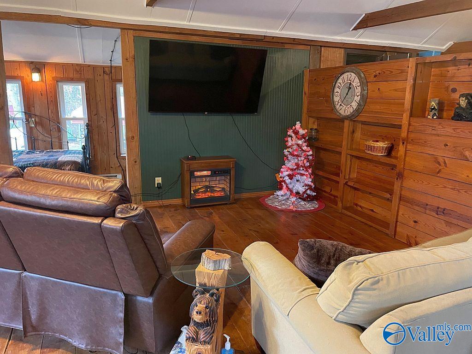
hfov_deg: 67.3
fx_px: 355
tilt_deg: -12.5
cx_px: 236
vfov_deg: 53.1
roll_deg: -1.5
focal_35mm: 26
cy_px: 177
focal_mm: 4.2
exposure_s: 1/30
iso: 640
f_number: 1.6
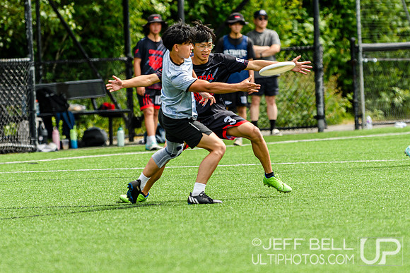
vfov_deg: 2.9
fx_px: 5485
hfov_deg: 4.3
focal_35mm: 482
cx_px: 224
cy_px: 125
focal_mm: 200
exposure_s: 1/1250
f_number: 3.2
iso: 160
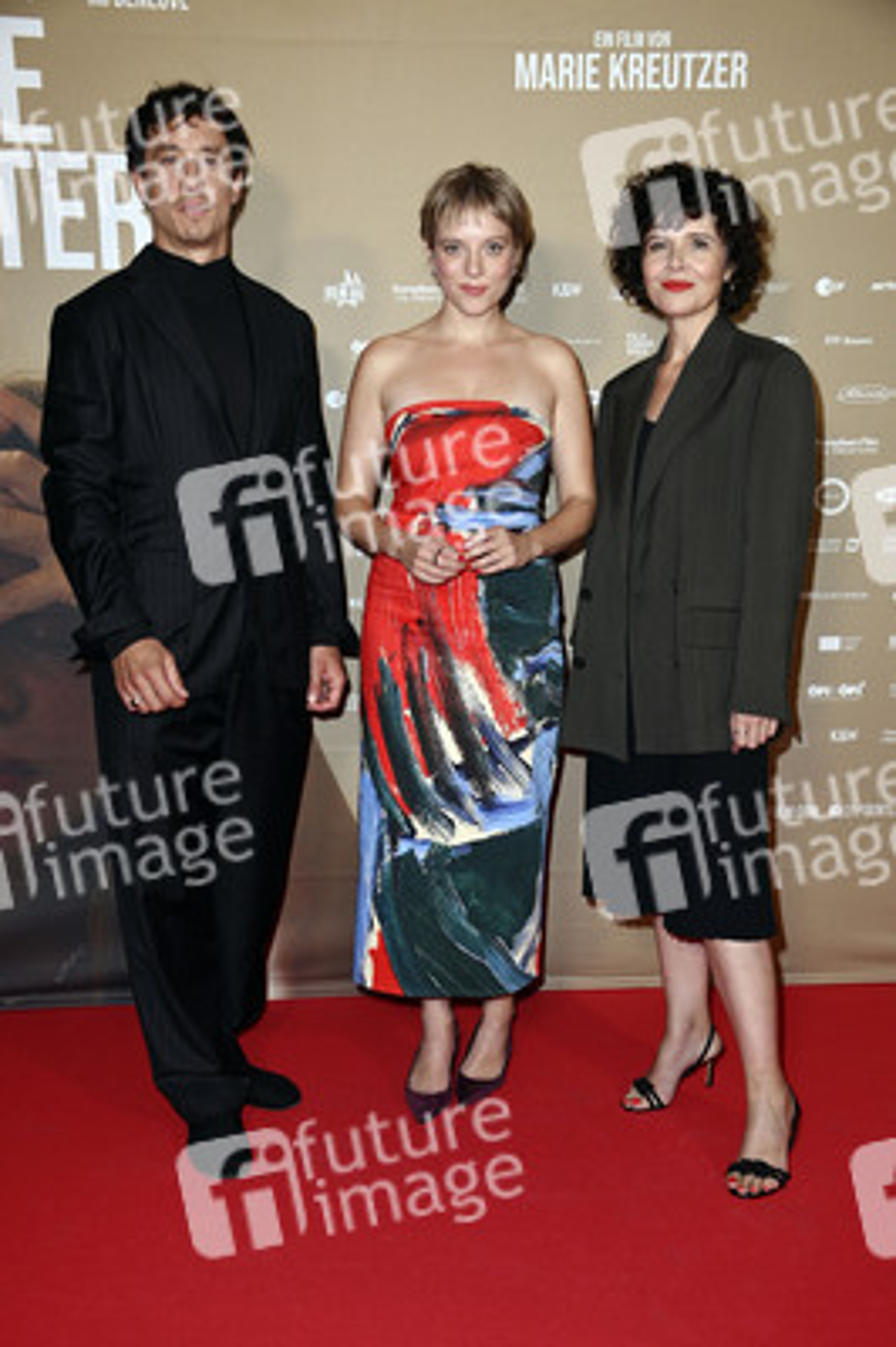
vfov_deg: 44.5
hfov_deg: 30.5
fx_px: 1645
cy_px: 674
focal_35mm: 44
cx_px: 448
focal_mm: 44
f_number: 5.6
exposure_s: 1/250
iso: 640
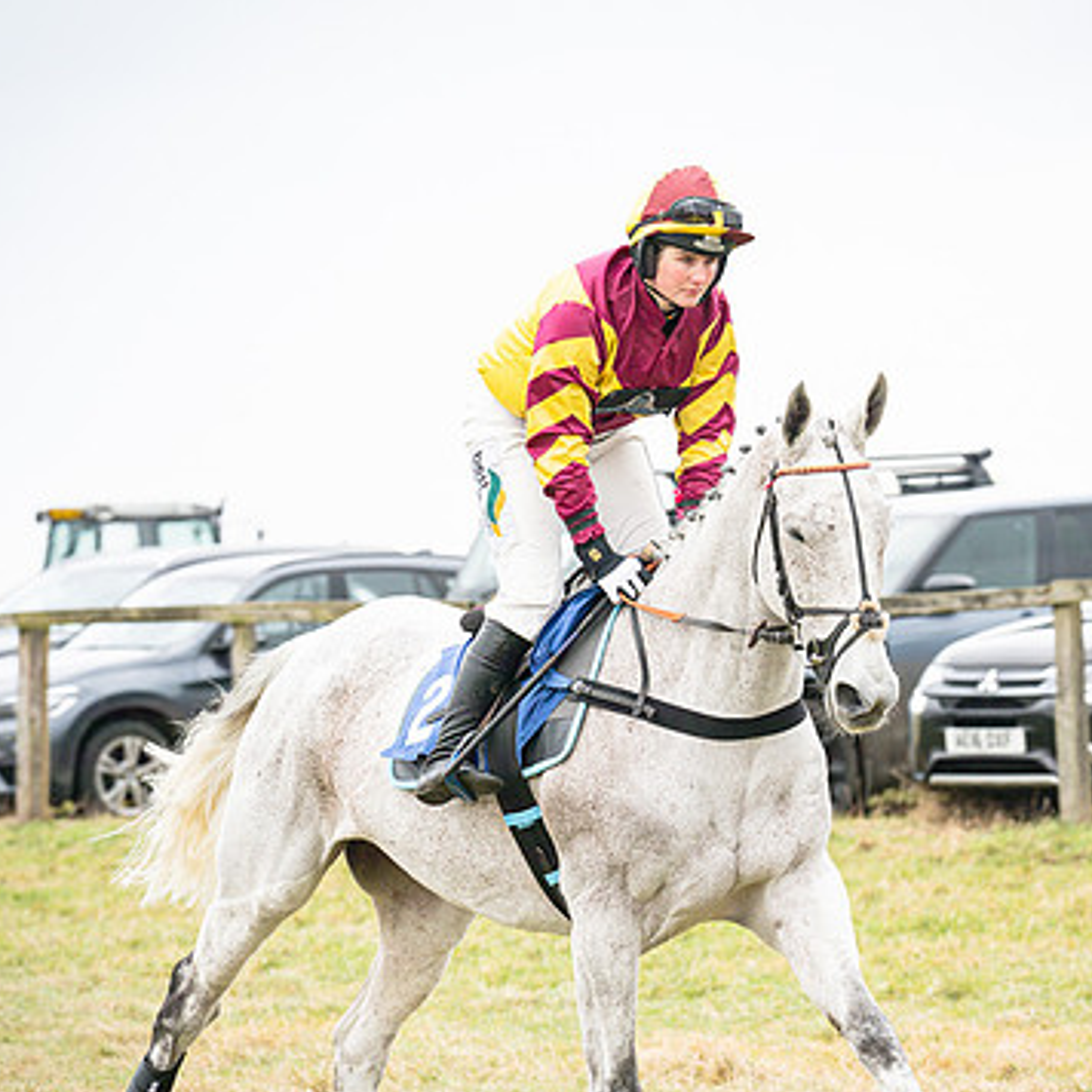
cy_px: 641
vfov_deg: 8.0
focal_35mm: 218
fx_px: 7780
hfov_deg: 8.0
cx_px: 643
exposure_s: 1/1000
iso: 500
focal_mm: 135
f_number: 4.5
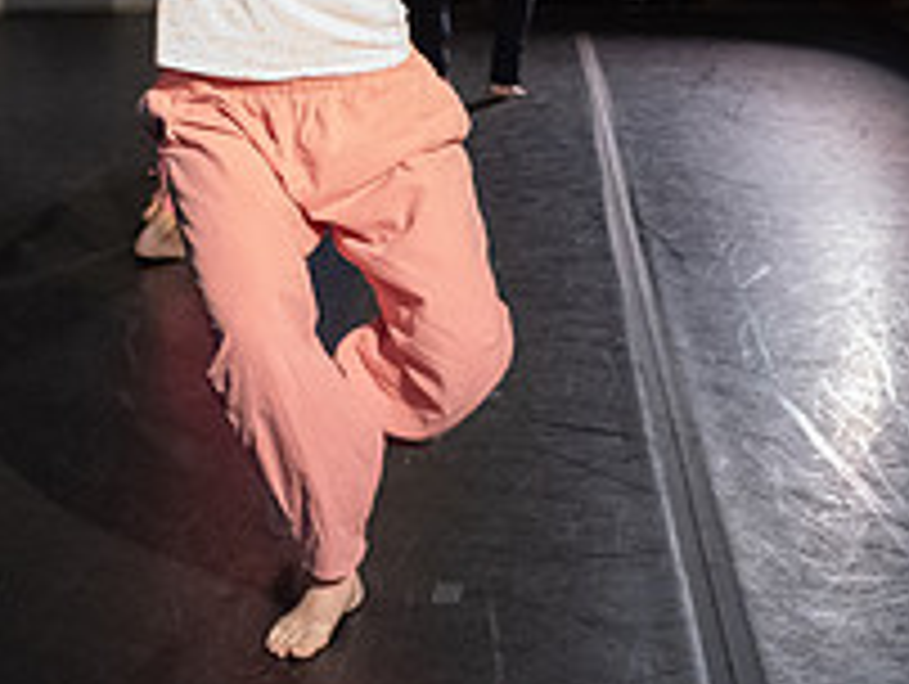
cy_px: -34
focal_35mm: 81
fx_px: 2130
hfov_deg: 24.1
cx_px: 432
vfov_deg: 17.7
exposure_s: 1/400
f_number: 4
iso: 6400
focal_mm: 28
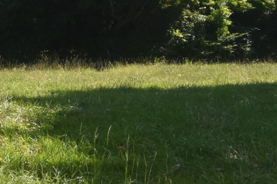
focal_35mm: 81
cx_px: -216
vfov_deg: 16.7
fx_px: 627
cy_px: 56
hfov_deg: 19.2
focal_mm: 11
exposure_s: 1/500
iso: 400
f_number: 8
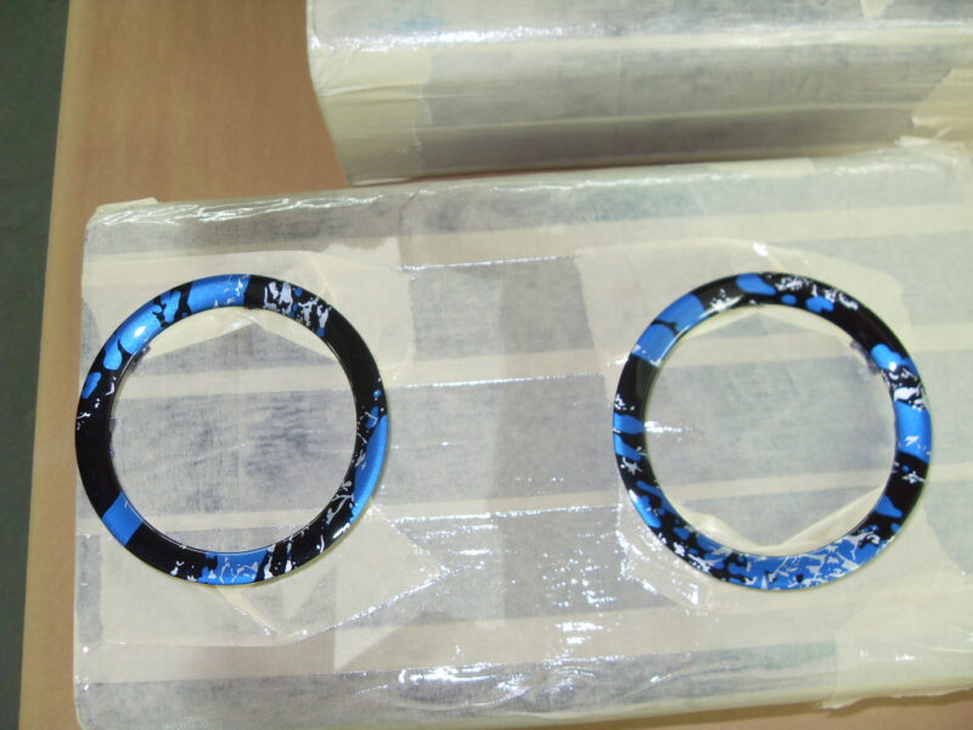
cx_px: 486
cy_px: 365
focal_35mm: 35
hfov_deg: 52.6
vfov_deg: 40.7
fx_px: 984
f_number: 2.8
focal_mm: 6.3
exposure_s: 1/45
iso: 100
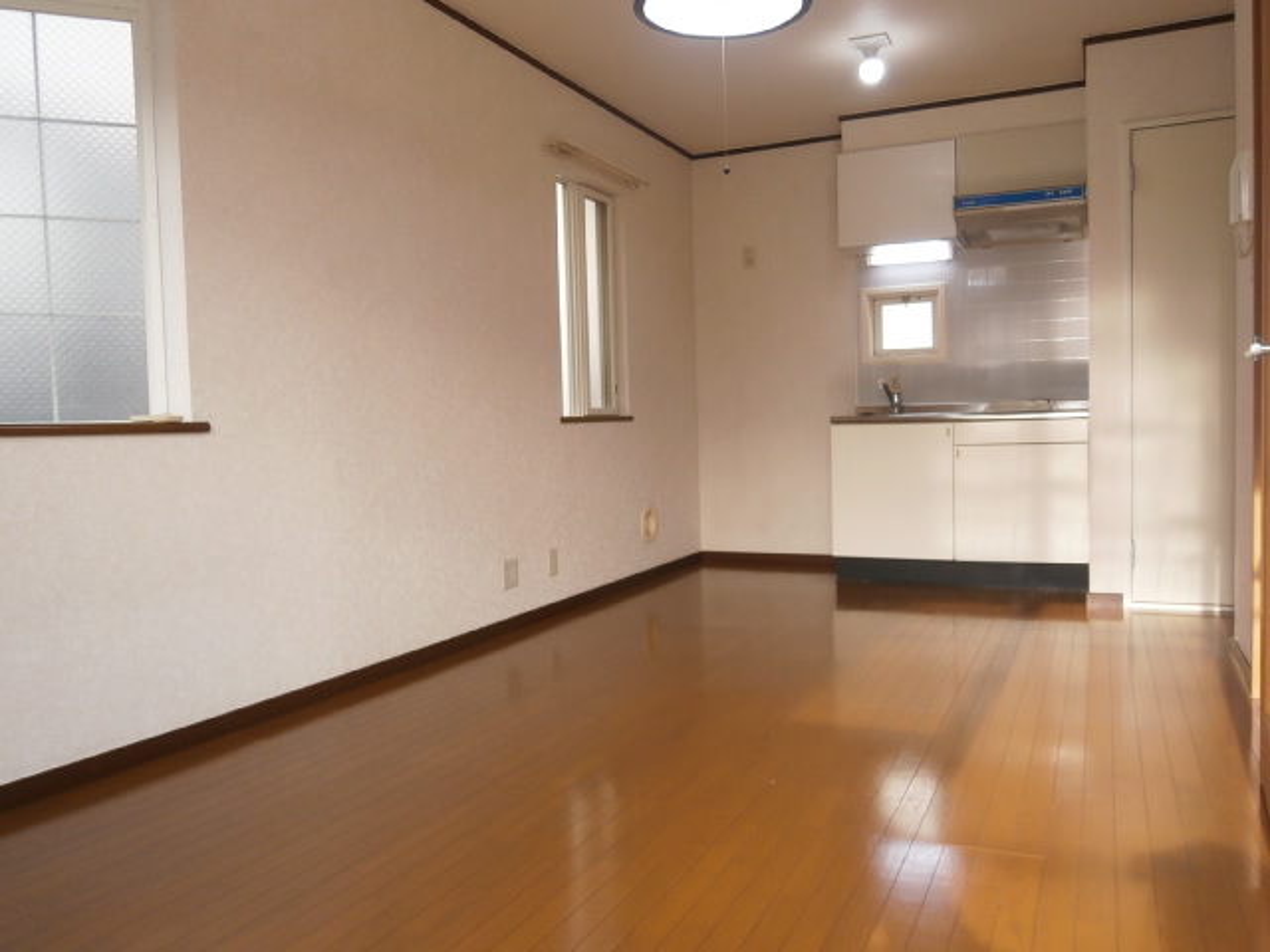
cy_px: 476
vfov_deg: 53.1
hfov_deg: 67.3
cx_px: 635
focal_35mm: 26
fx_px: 954
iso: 80
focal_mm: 4.7
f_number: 2.8
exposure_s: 1/40
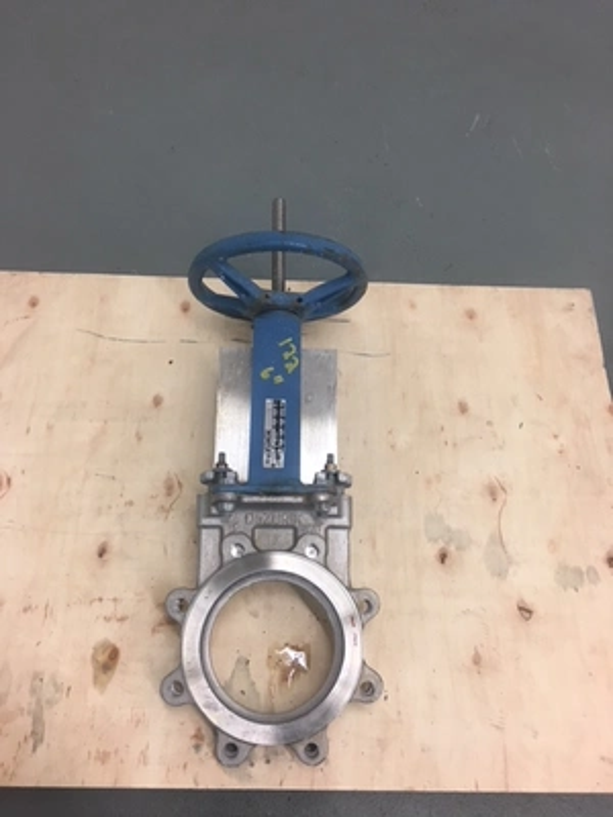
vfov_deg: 61.7
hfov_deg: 48.2
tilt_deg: -65.1
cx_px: 306
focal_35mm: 29
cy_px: 408
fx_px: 685
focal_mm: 4.15
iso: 80
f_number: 2.2
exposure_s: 1/30
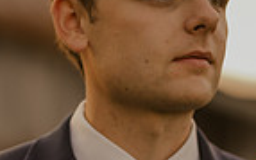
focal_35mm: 273
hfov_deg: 7.7
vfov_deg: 4.8
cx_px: 165
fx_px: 1902
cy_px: 176
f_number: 1.6
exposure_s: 1/320
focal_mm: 85
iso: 100
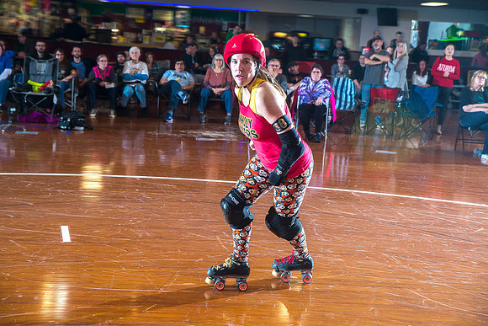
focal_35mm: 58
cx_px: 244
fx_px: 786
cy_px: 163
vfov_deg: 23.4
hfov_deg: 34.5
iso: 800
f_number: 5.6
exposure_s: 1/160
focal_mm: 58
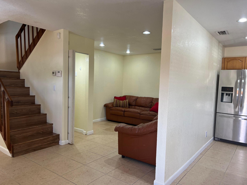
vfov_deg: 53.1
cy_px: 92
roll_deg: -2.5
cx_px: 124
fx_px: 186
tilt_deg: -4.4
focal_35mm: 26
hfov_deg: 67.3
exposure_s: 1/120
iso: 100
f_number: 1.5
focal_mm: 5.7
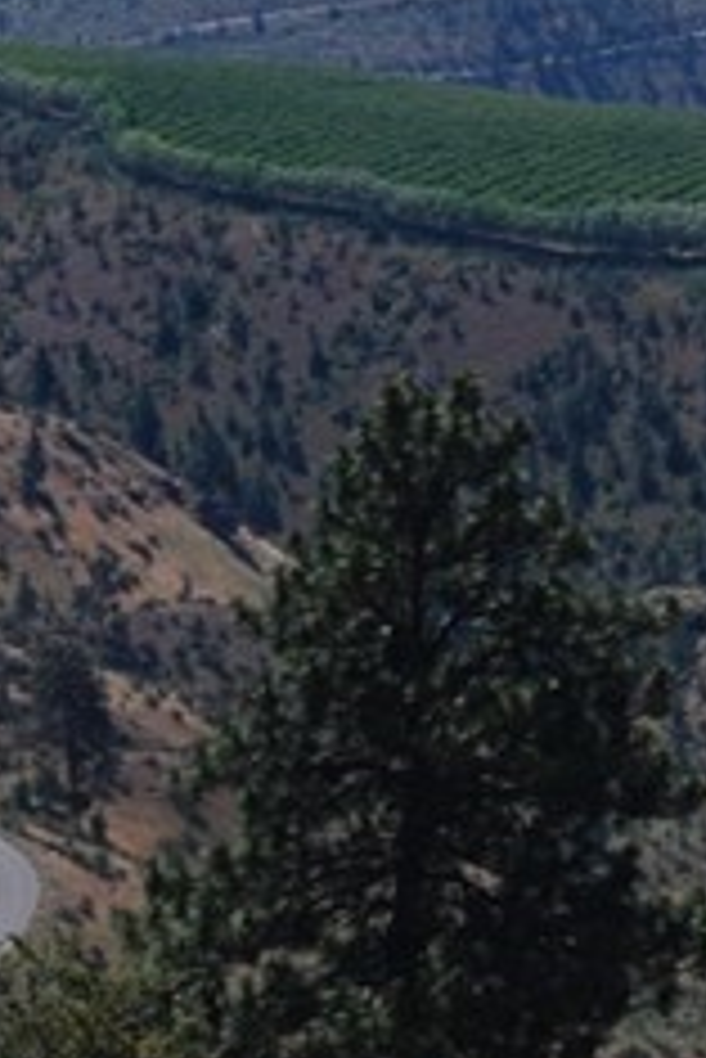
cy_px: -126
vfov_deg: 5.4
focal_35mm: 380
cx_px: 672
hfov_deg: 3.6
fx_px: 11170
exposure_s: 1/160
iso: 100
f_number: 6.3
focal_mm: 55
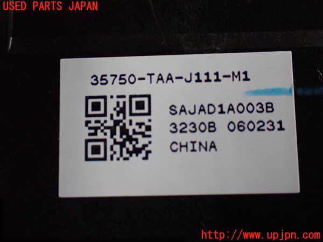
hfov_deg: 38.2
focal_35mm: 50
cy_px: 121
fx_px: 467
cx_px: 162
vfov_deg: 29.1
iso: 800
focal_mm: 9.01
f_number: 3.2
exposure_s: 1/50
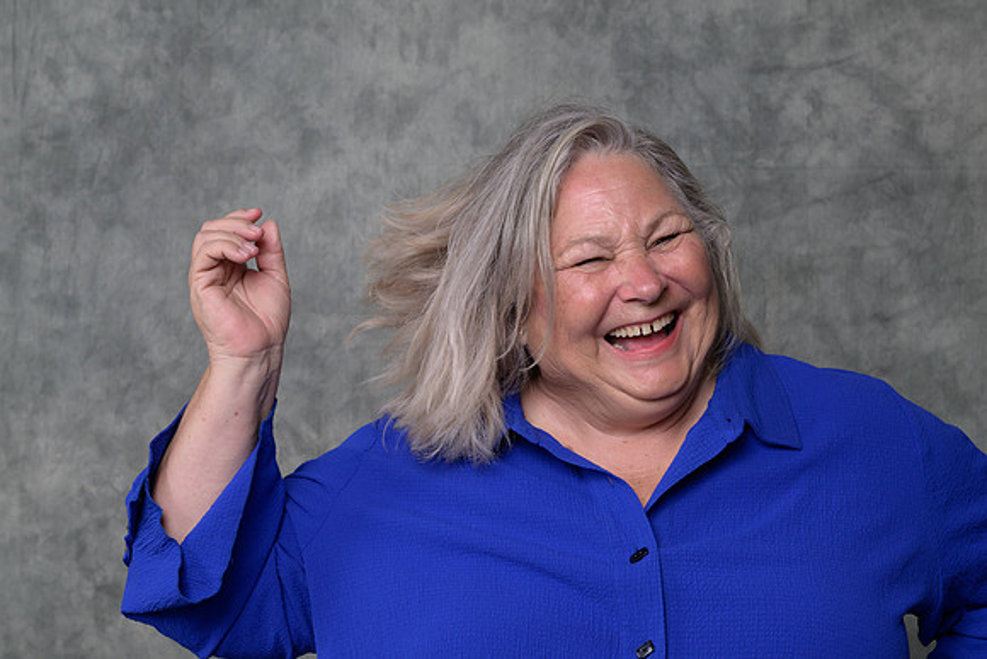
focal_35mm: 70
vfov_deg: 19.5
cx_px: 494
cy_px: 330
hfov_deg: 28.8
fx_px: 1920
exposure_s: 1/125
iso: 400
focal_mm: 70
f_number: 10
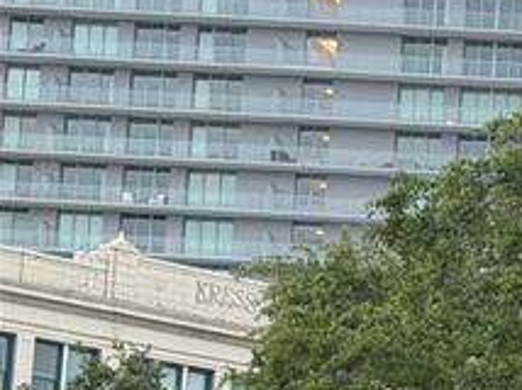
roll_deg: -2.4
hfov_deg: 8.0
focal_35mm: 230
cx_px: 1246
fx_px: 3464
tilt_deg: +6.4
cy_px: 517
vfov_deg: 6.4
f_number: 1.78
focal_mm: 6.76
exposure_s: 1/176
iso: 80
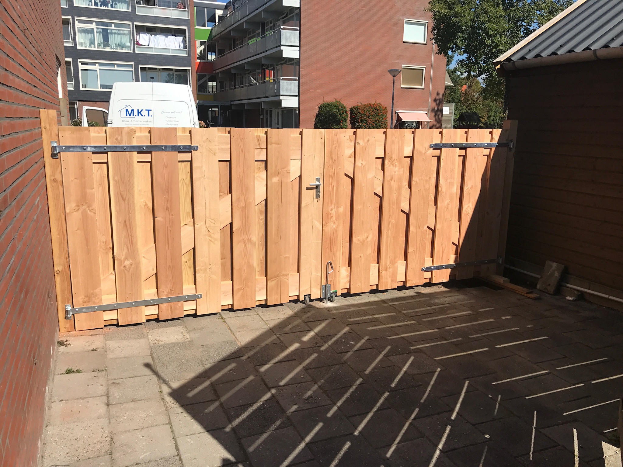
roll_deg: -1.5
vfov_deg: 49.7
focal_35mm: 28
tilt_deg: -12.8
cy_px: 234
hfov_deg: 63.4
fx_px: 504
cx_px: 312
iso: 20
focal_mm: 3.99
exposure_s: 1/3195
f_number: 1.8
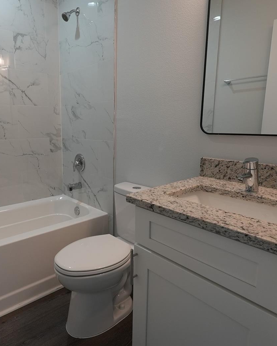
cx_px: 97
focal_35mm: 23
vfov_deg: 72.6
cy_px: 170
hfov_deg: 59.7
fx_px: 236
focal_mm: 11
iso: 400
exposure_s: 1/160
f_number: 4
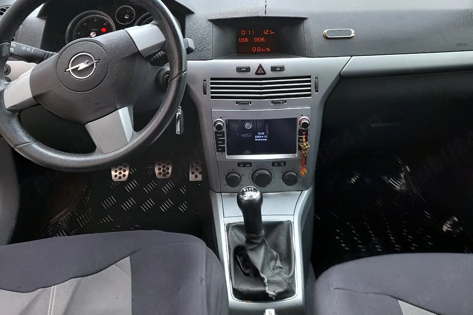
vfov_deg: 36.1
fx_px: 460
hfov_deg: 54.4
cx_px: 238
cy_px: 47
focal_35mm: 35
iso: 64
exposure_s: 1/50
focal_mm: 4.6
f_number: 2
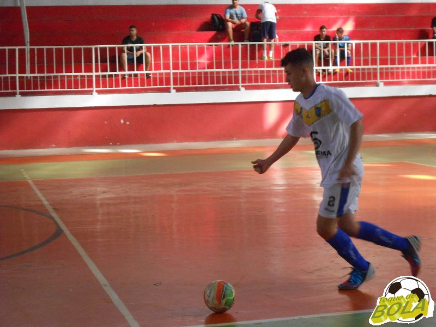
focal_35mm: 76
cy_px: 164
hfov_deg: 25.7
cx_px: 218
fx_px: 957
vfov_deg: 19.4
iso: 500
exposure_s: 1/125
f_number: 5.8
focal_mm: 13.5
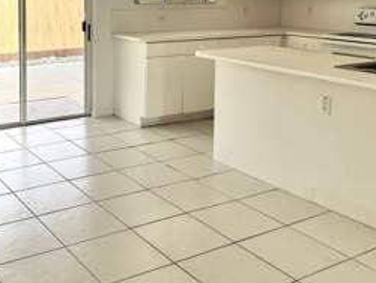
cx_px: 101
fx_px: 500
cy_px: 38
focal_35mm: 46
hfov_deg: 40.2
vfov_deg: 30.4
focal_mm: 6.86
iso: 64
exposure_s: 1/122
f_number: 1.78
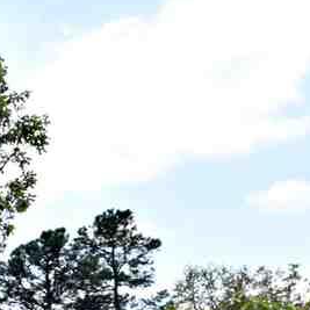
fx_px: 618
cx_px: -271
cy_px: 426
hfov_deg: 19.6
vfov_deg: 24.0
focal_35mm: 61
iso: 200
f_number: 9
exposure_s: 1/320
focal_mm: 10
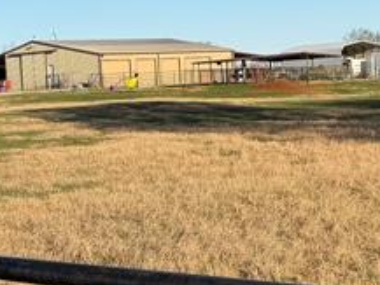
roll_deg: +4.1
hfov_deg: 16.7
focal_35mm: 113
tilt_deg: +2.0
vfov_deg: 13.1
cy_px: 52
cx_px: 454
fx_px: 1241
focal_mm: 6.76
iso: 80
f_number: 1.78
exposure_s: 1/5714
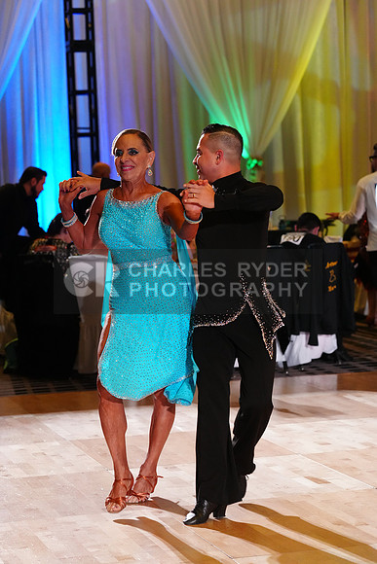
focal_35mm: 92
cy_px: 282
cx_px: 188
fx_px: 1444
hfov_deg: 14.9
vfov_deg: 22.1
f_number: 4
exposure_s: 1/320
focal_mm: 92
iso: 4000
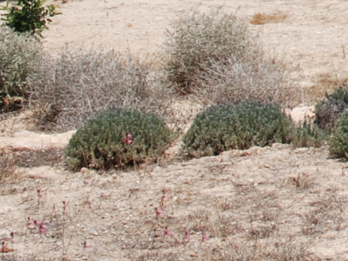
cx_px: 829
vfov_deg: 6.5
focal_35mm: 218
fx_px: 2192
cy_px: -322
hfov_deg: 8.3
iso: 100
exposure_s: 1/250
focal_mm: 24
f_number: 8
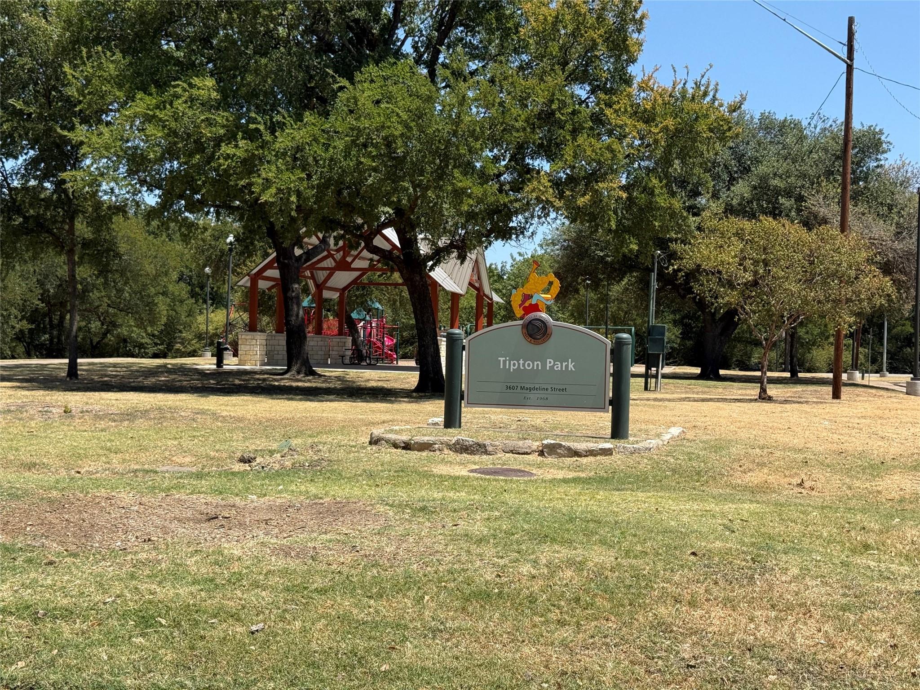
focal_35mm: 48
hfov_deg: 39.7
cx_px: 460
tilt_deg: +0.8
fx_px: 1276
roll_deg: -1.3
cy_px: 345
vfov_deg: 30.3
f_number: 1.78
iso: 64
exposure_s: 1/3704
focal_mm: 6.76
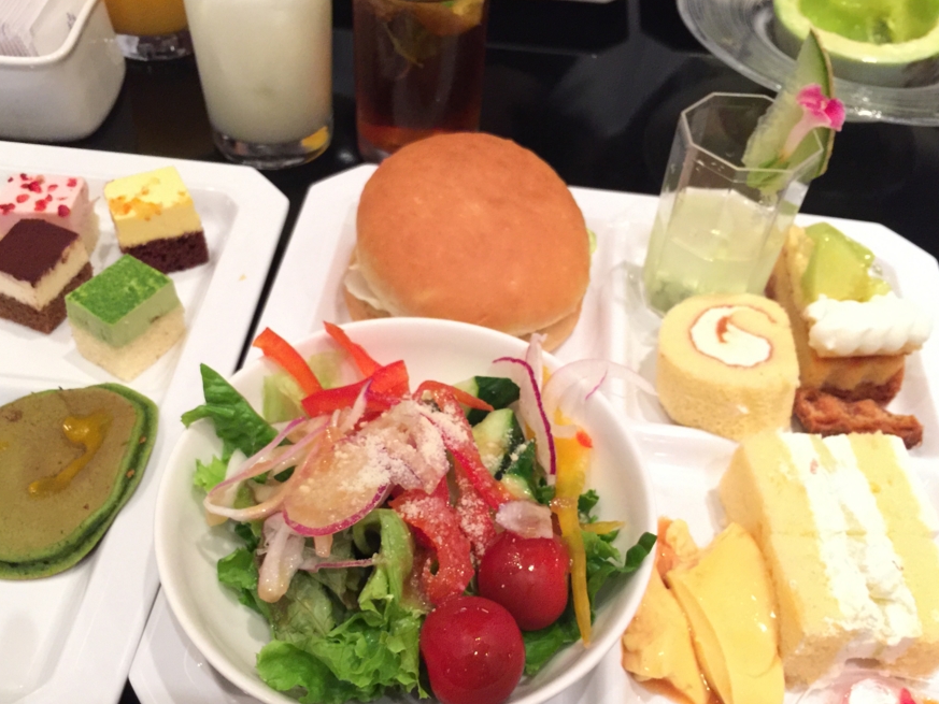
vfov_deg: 41.7
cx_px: 476
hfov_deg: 53.9
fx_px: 922
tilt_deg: -48.4
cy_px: 399
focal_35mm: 34
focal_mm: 4.15
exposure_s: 1/15
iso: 125
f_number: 2.2
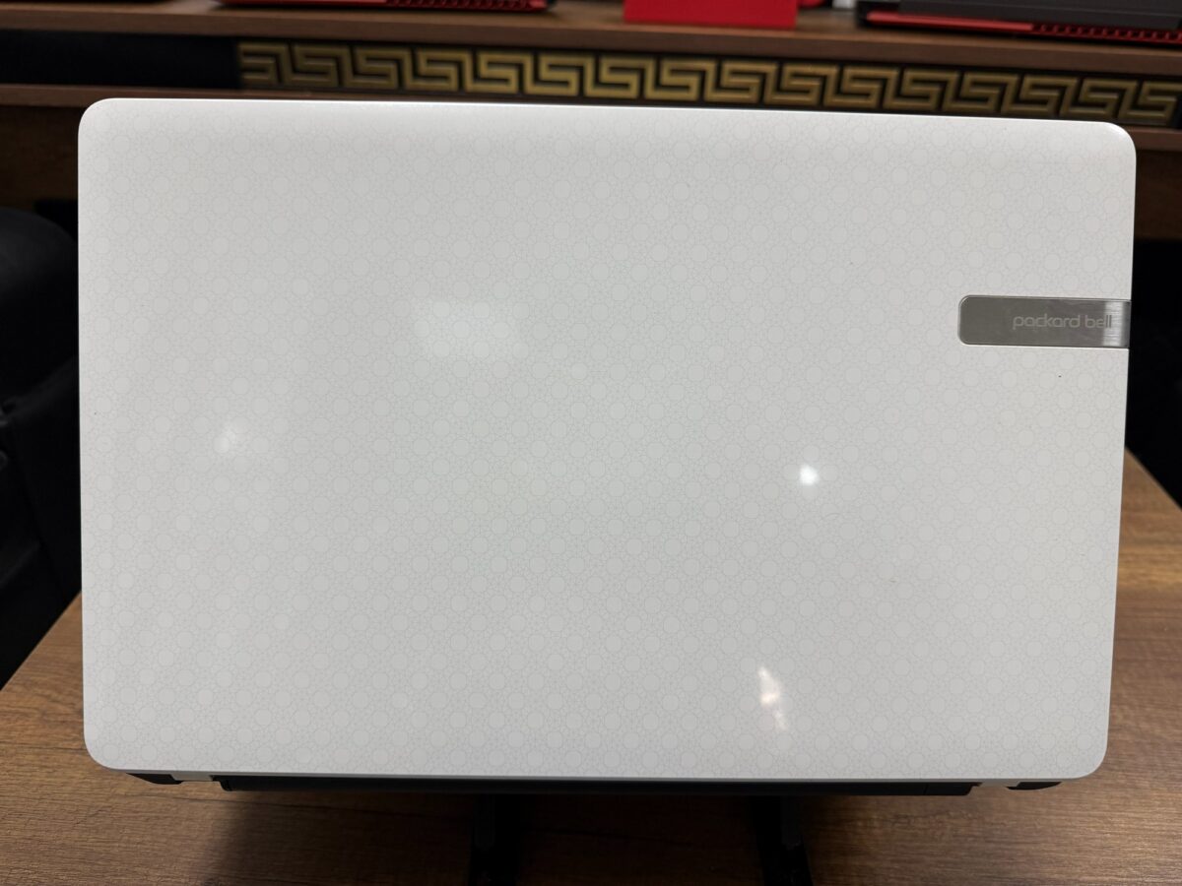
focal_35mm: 24
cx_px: 591
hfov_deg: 71.6
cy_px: 443
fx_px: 820
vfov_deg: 56.8
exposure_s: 1/100
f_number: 1.78
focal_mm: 6.76
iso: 125
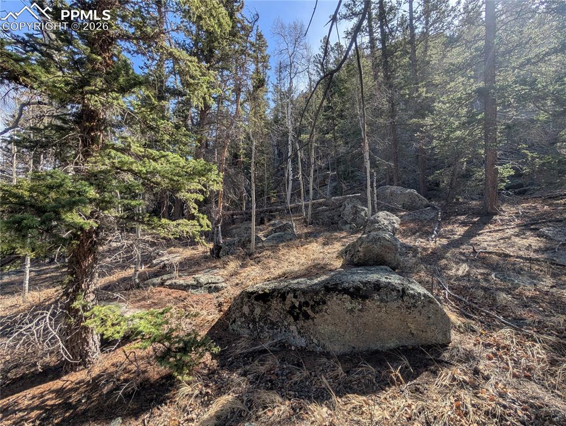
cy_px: 213
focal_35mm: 12
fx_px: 196
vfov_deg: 94.6
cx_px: 283
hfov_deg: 110.5
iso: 46
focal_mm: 2.02
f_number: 1.7
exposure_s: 1/1395
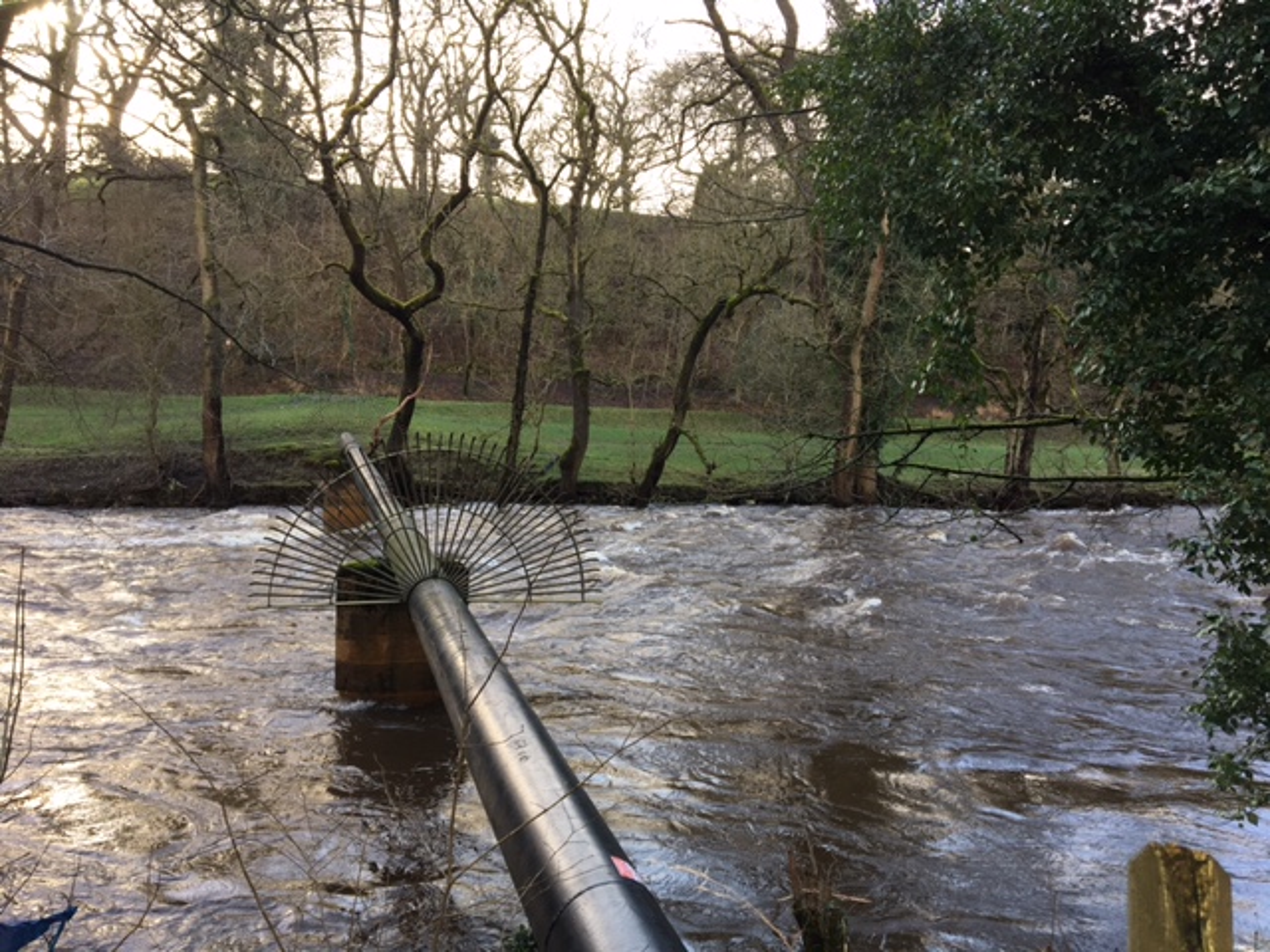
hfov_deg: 61.7
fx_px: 1064
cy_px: 476
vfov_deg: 48.2
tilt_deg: -4.3
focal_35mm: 29
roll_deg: -1.9
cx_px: 635
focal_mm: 4.15
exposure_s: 1/100
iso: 32
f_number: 2.2
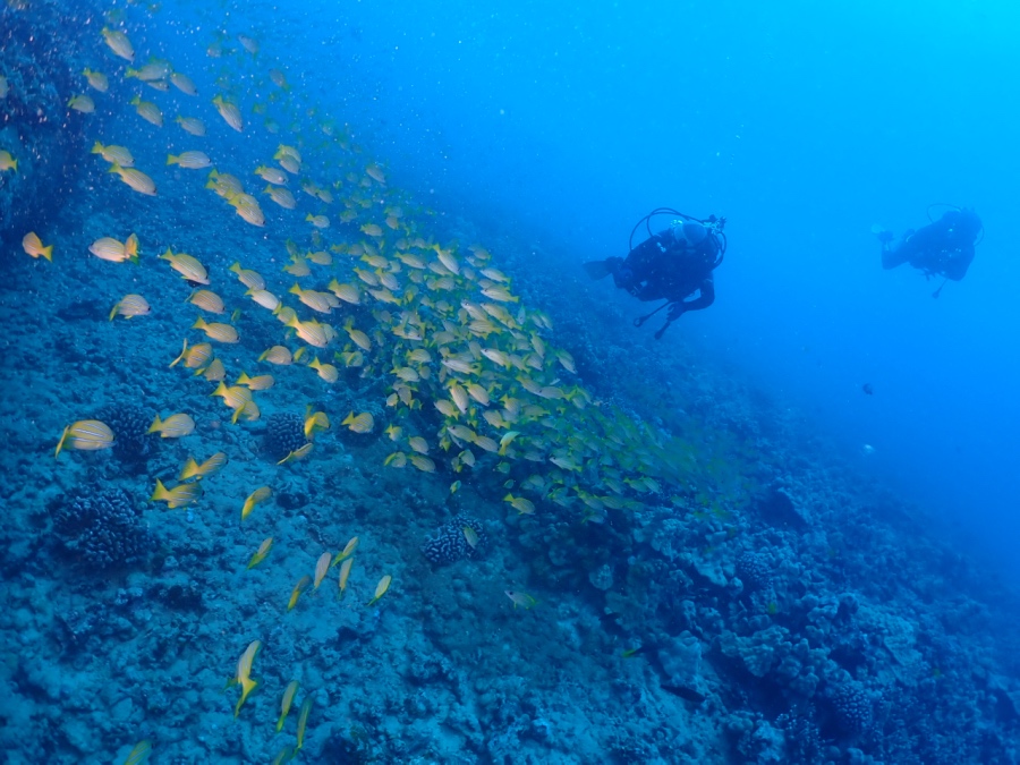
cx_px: 510
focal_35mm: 25
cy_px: 382
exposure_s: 1/125
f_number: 2.8
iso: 100
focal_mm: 4.5
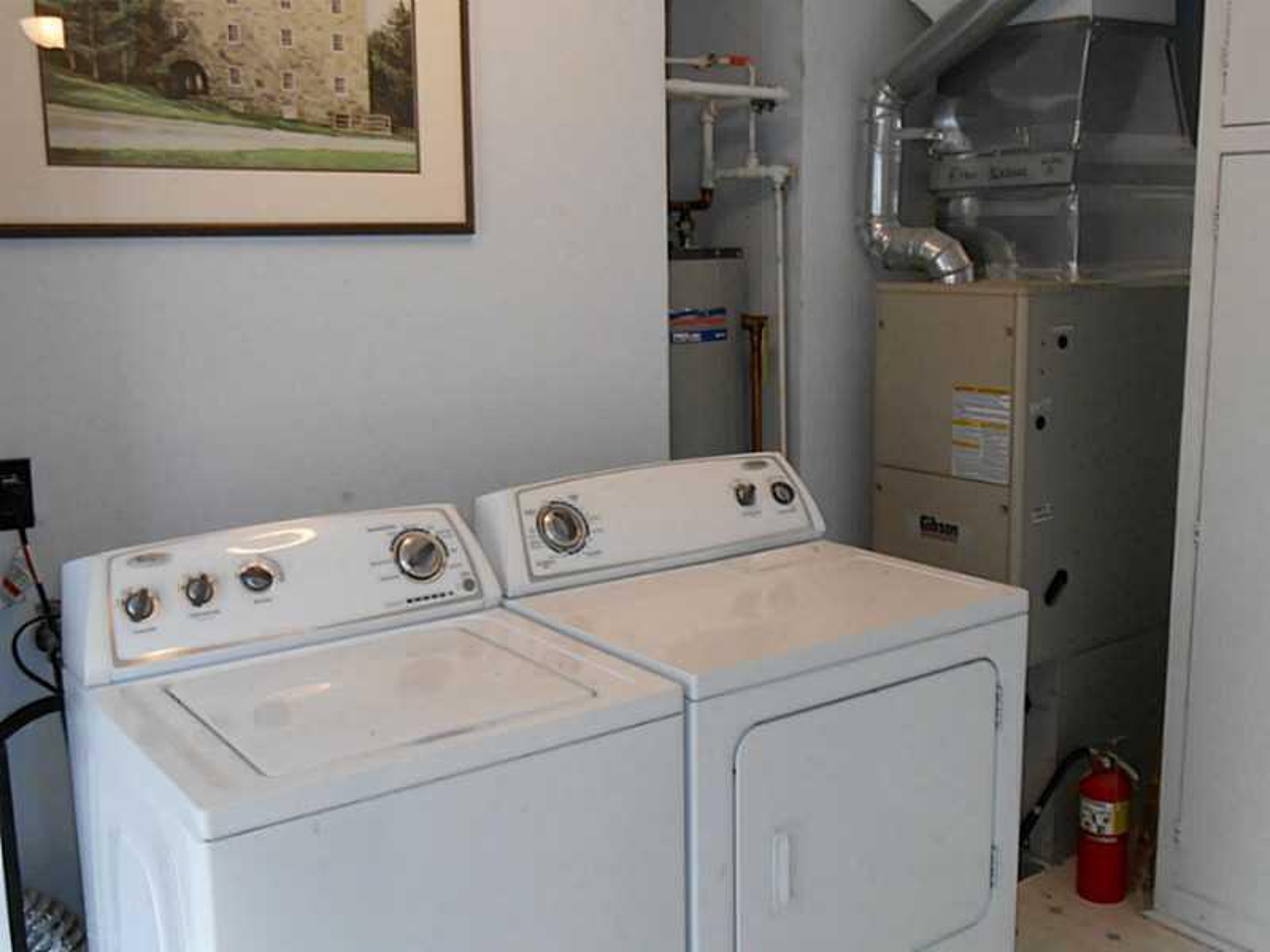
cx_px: 635
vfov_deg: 37.7
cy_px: 476
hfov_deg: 49.0
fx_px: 1394
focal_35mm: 38
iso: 320
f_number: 4.2
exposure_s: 1/30
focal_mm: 6.8
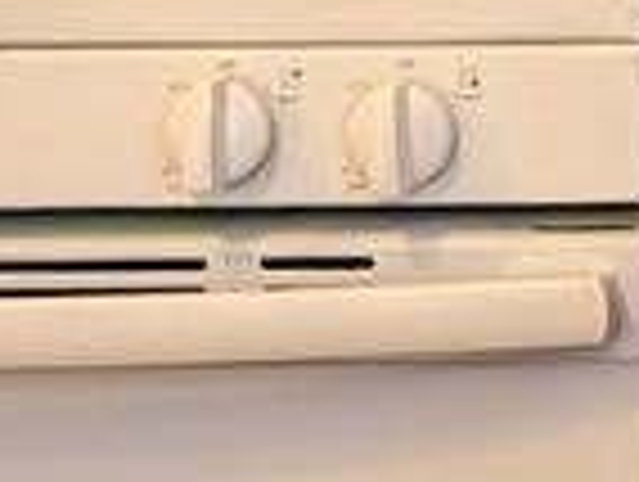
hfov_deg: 10.1
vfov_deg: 8.1
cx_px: 1485
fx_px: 3199
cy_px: -527
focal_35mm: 173
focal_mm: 6.9
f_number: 1.68
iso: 24
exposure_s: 1/240
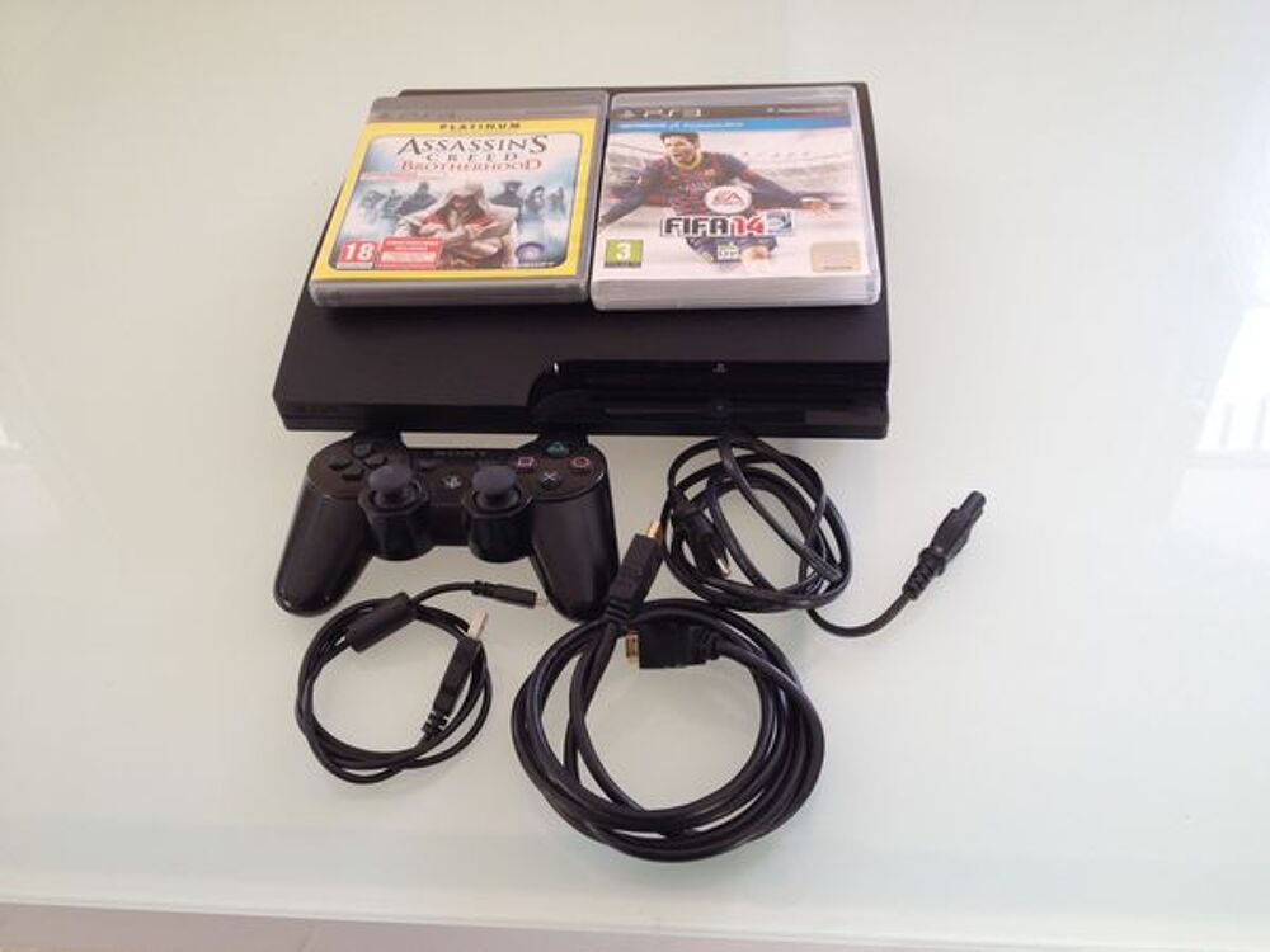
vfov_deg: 40.7
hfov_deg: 52.6
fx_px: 1284
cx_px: 635
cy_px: 476
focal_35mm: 35
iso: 64
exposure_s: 1/120
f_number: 2.4
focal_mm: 4.28
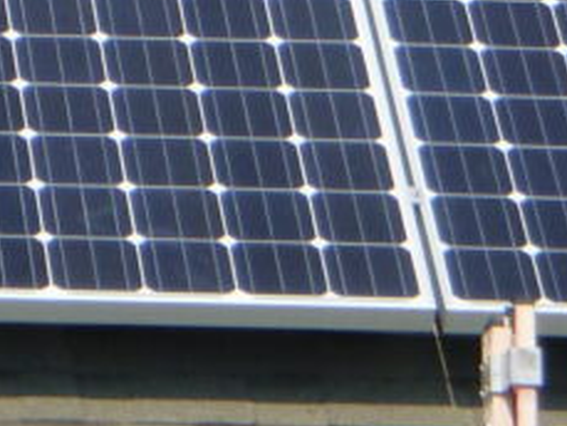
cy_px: -671
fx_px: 6703
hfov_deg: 4.8
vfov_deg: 3.6
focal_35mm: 409
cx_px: -240
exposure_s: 1/250
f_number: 5.6
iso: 100
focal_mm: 14
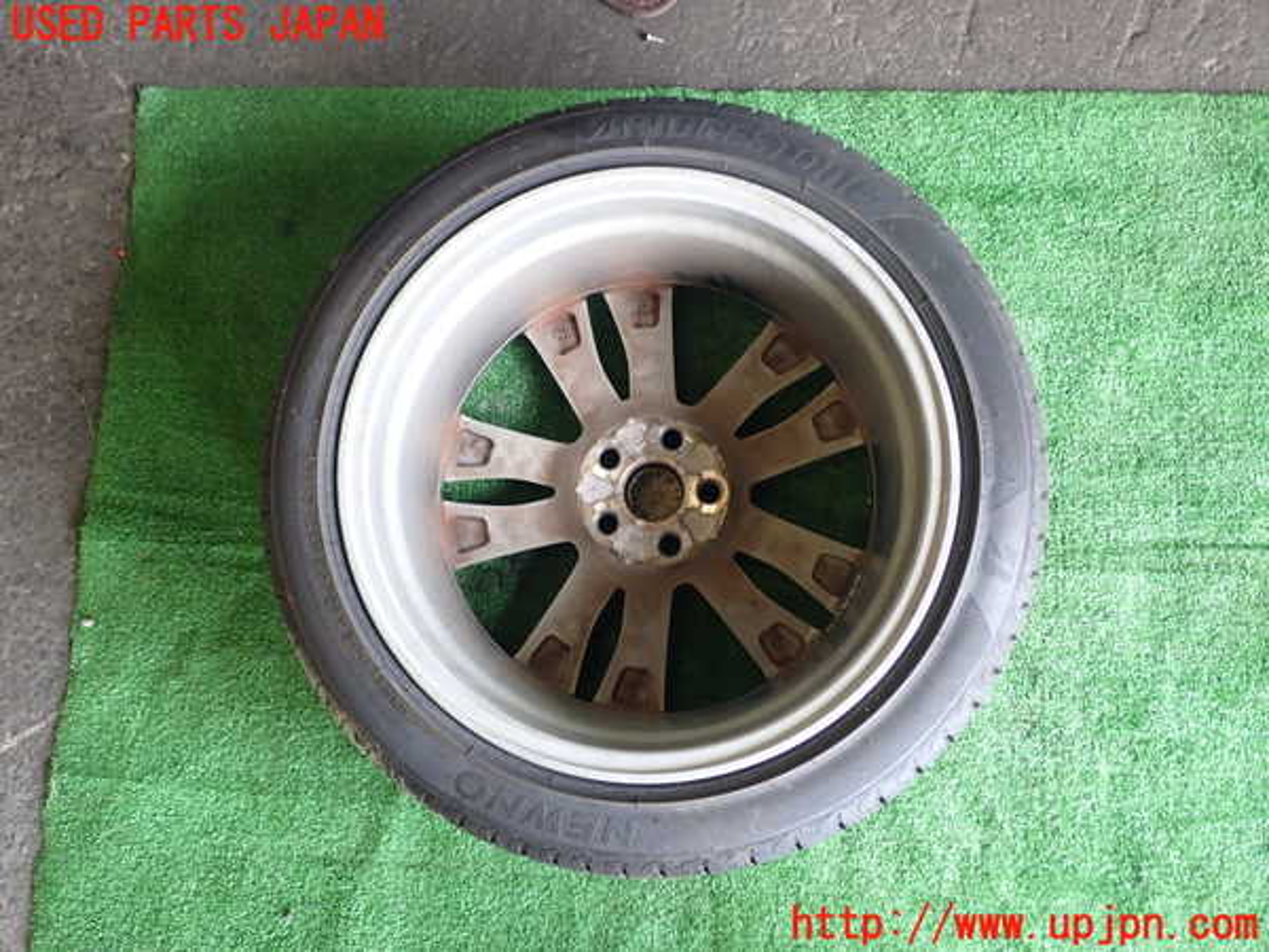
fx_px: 1173
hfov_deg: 56.8
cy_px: 476
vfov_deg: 44.2
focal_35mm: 32
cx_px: 634
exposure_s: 1/30
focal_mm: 5.79
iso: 200
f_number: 2.4
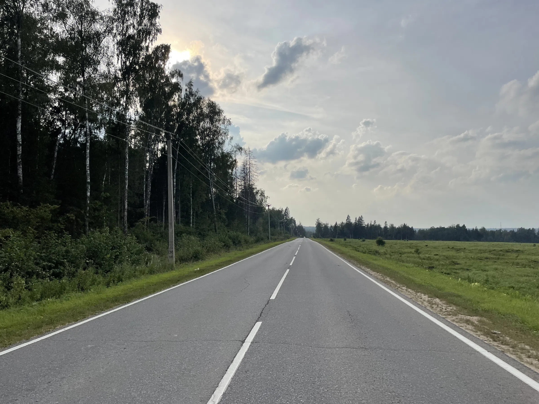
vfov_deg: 53.1
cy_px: 202
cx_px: 270
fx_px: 405
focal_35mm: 26
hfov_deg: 67.3
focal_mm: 4.2
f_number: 1.6
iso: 32
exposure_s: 1/6897
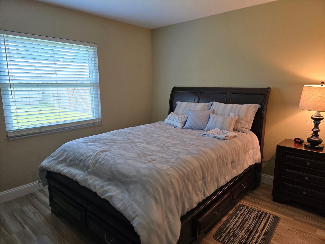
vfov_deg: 58.9
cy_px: 122
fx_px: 216
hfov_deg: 73.9
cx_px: 162
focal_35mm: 23
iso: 250
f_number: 1.7
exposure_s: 1/120
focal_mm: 6.3
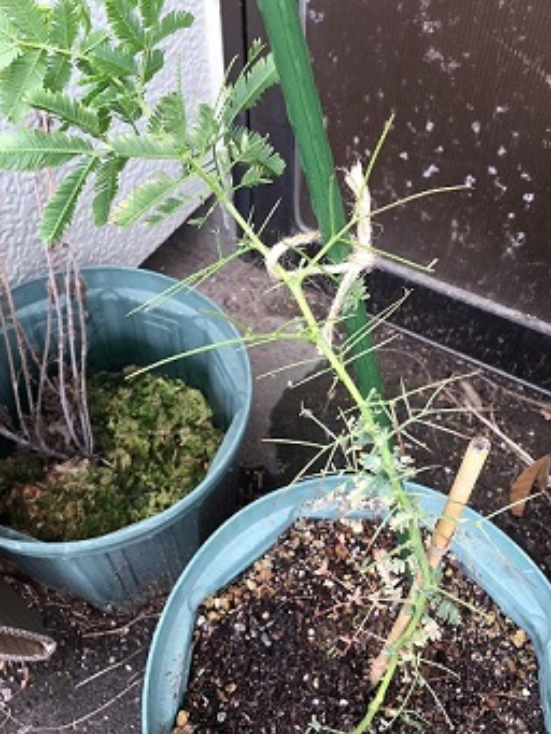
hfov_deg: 46.8
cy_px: 356
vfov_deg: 59.9
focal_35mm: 30
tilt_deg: -50.3
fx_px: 636
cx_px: 272
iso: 25
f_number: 2.2
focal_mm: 4.15
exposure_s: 1/60
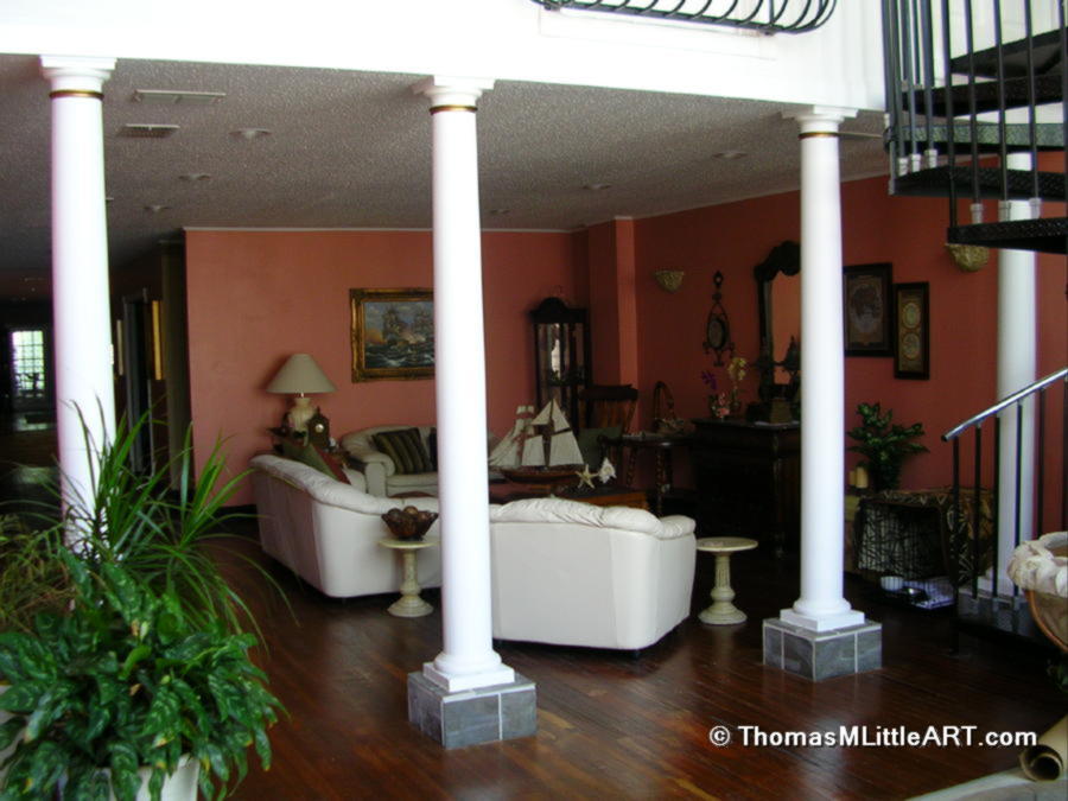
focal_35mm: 38
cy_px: 400
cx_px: 534
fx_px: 1172
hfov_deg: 49.0
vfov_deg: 37.7
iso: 50
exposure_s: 1/14.5
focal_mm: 5.8
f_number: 2.8
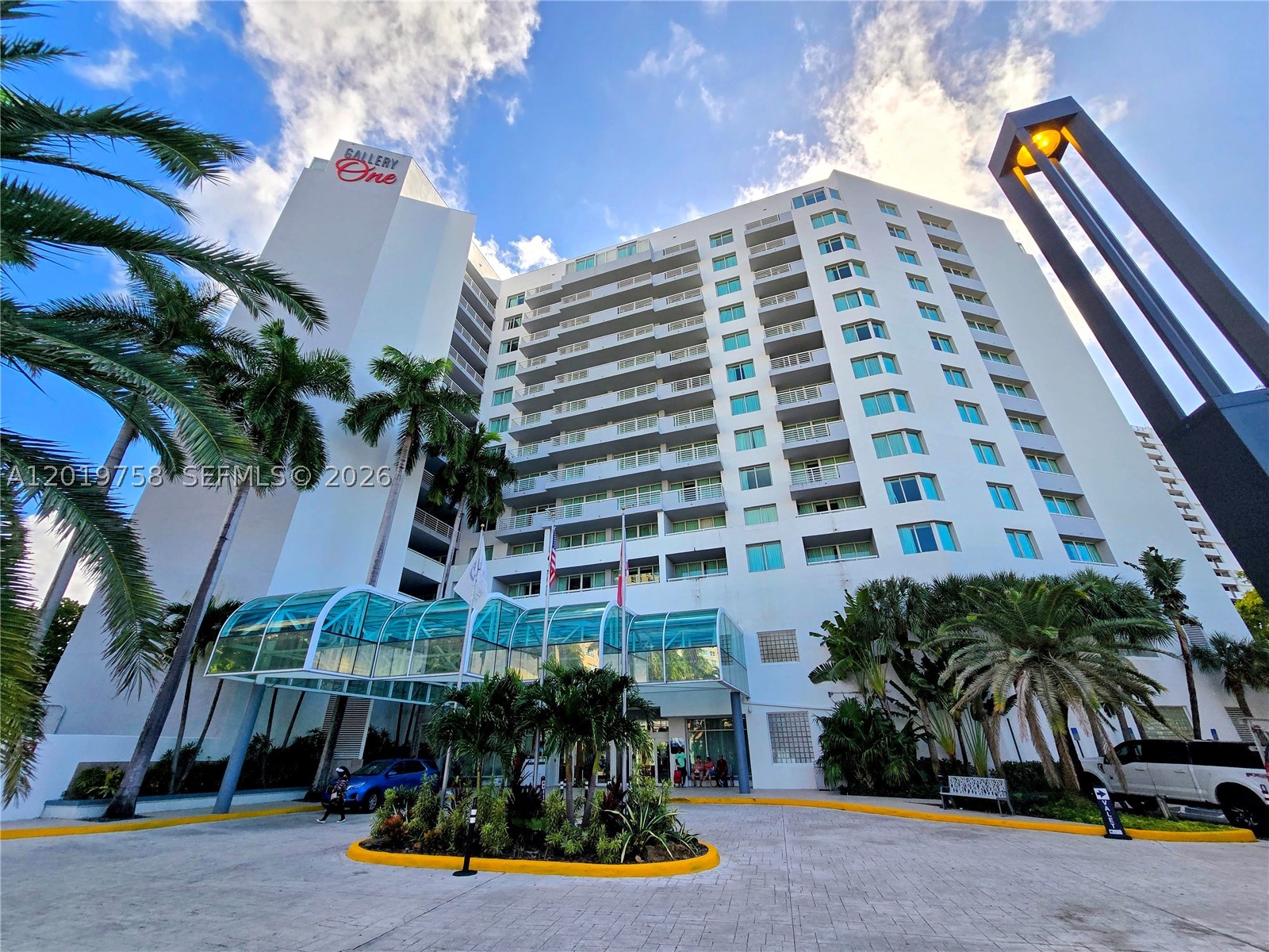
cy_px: 476
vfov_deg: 89.9
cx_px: 634
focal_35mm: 13
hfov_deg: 106.2
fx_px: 477
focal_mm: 2.2
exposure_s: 1/1728
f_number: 2.2
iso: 50
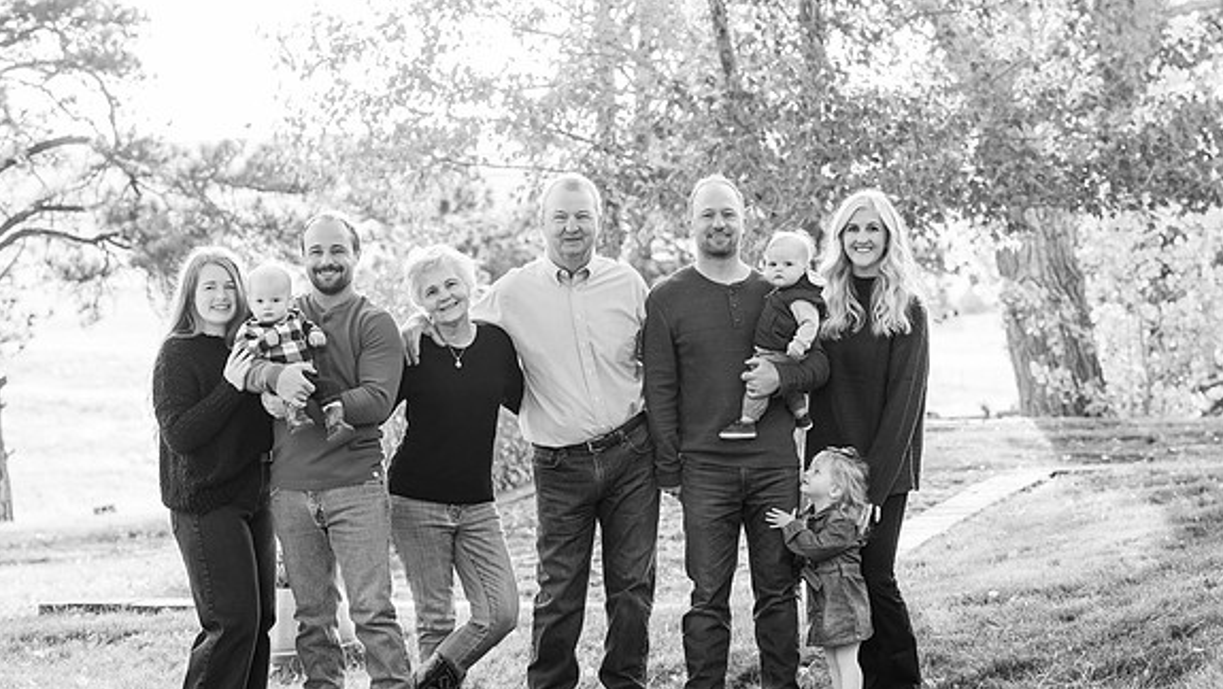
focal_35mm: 94
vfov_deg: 12.9
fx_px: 3050
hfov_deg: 22.7
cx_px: 610
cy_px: 314
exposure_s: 1/250
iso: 2000
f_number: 5
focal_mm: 89
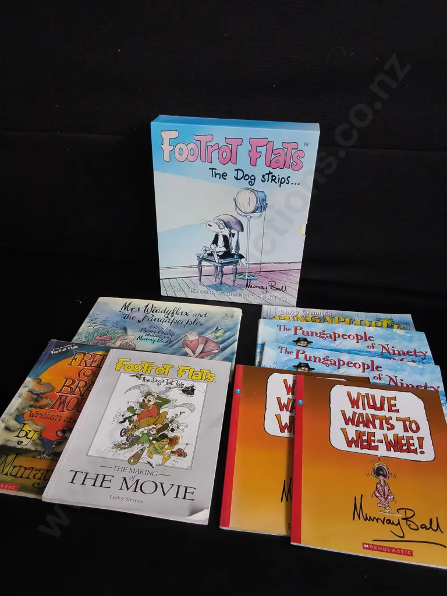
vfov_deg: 65.3
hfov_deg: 51.4
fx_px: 465
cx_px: 224
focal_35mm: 27
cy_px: 298
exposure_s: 1/120
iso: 64
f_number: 2
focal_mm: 2.87
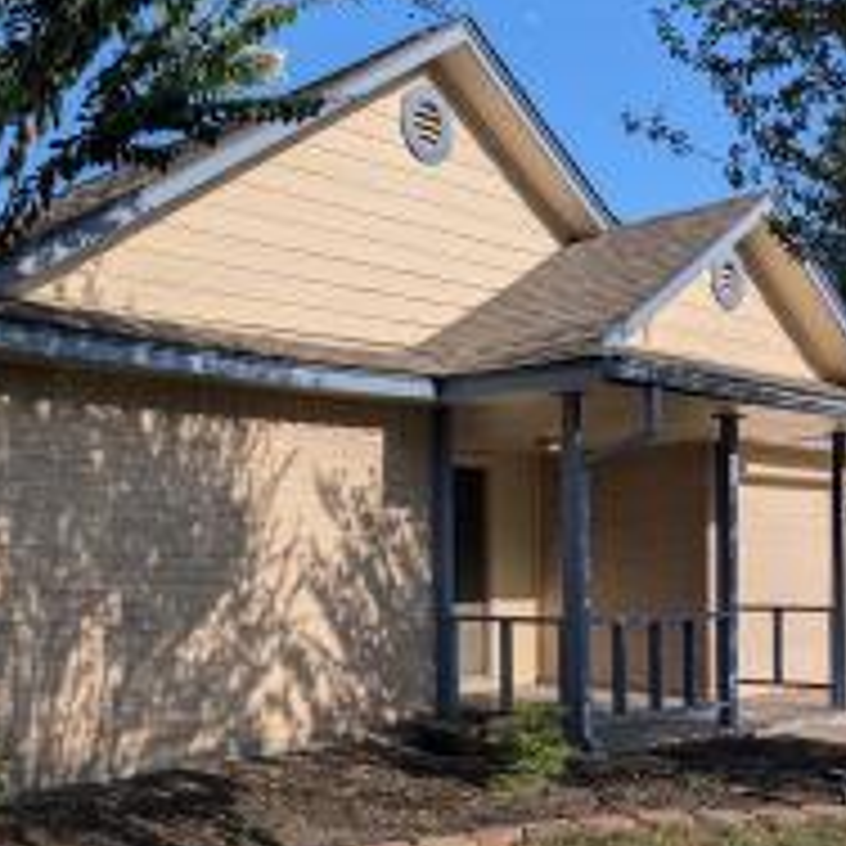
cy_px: 585
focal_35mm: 45
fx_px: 1244
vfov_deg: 37.0
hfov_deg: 36.4
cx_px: 184
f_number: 1.68
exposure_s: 1/1577
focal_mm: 6.9
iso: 19
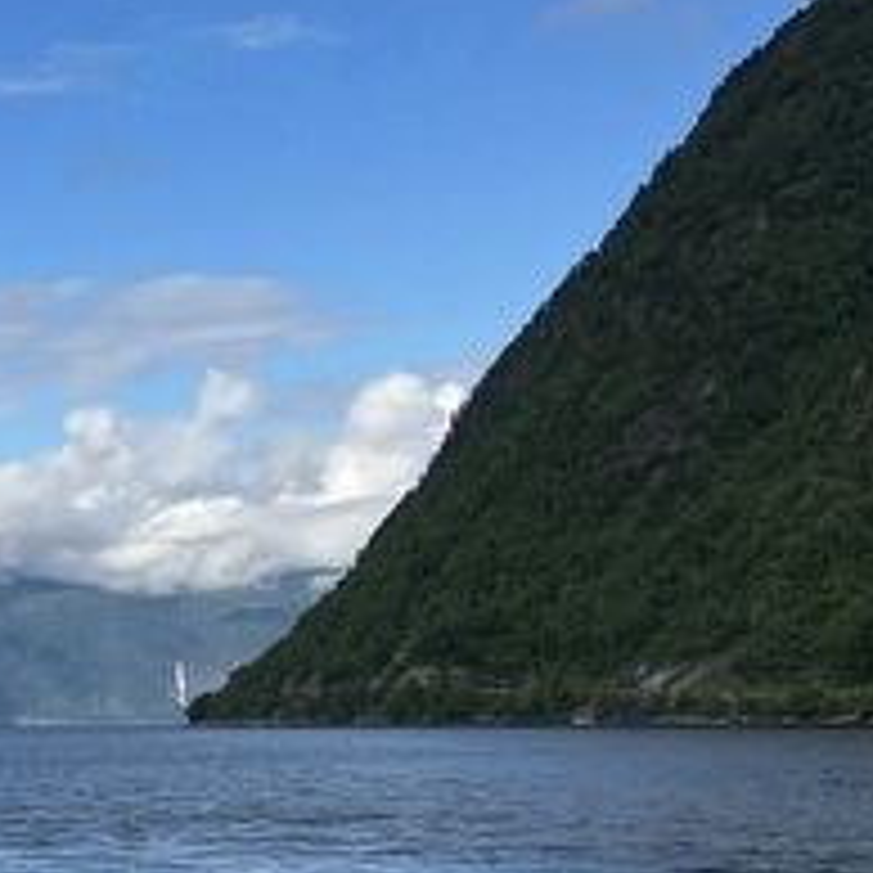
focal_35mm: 102
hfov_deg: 14.4
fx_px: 2910
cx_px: -837
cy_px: 572
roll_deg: +0.1
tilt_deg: +4.8
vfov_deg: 17.0
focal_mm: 3.99
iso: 32
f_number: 1.8
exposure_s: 1/2667
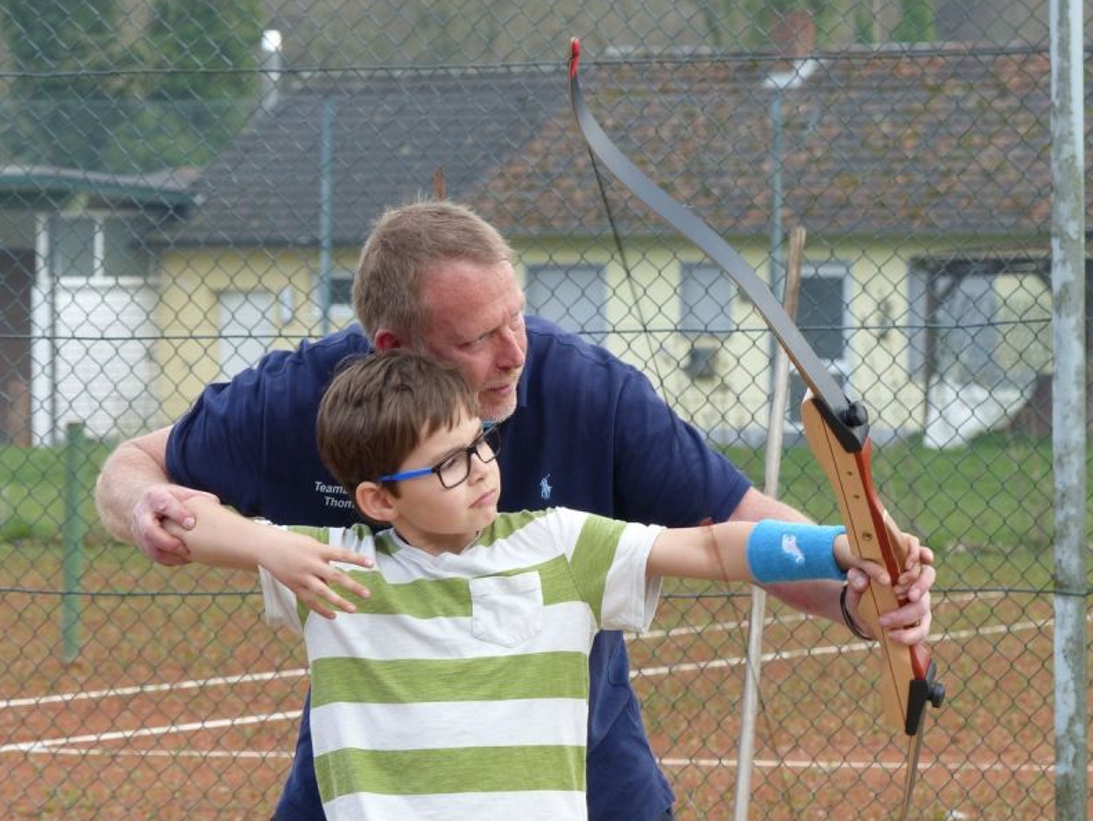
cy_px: 409
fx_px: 8750
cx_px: 542
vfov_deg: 5.4
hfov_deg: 7.1
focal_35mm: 277
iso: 100
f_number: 4
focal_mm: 49.2
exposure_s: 1/160
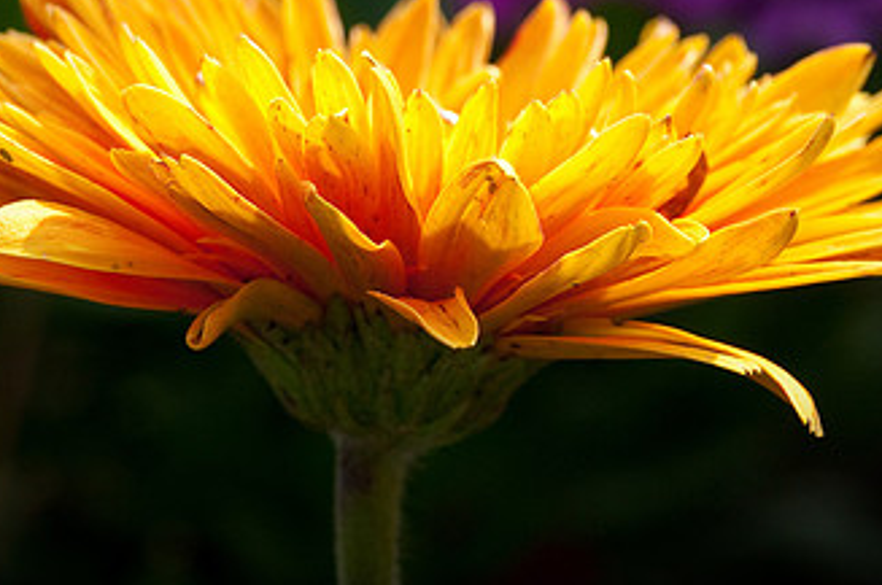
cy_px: 112
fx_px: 7804
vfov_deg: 4.3
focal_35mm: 319
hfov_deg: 6.5
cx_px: 418
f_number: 8
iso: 400
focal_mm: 120
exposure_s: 1/250
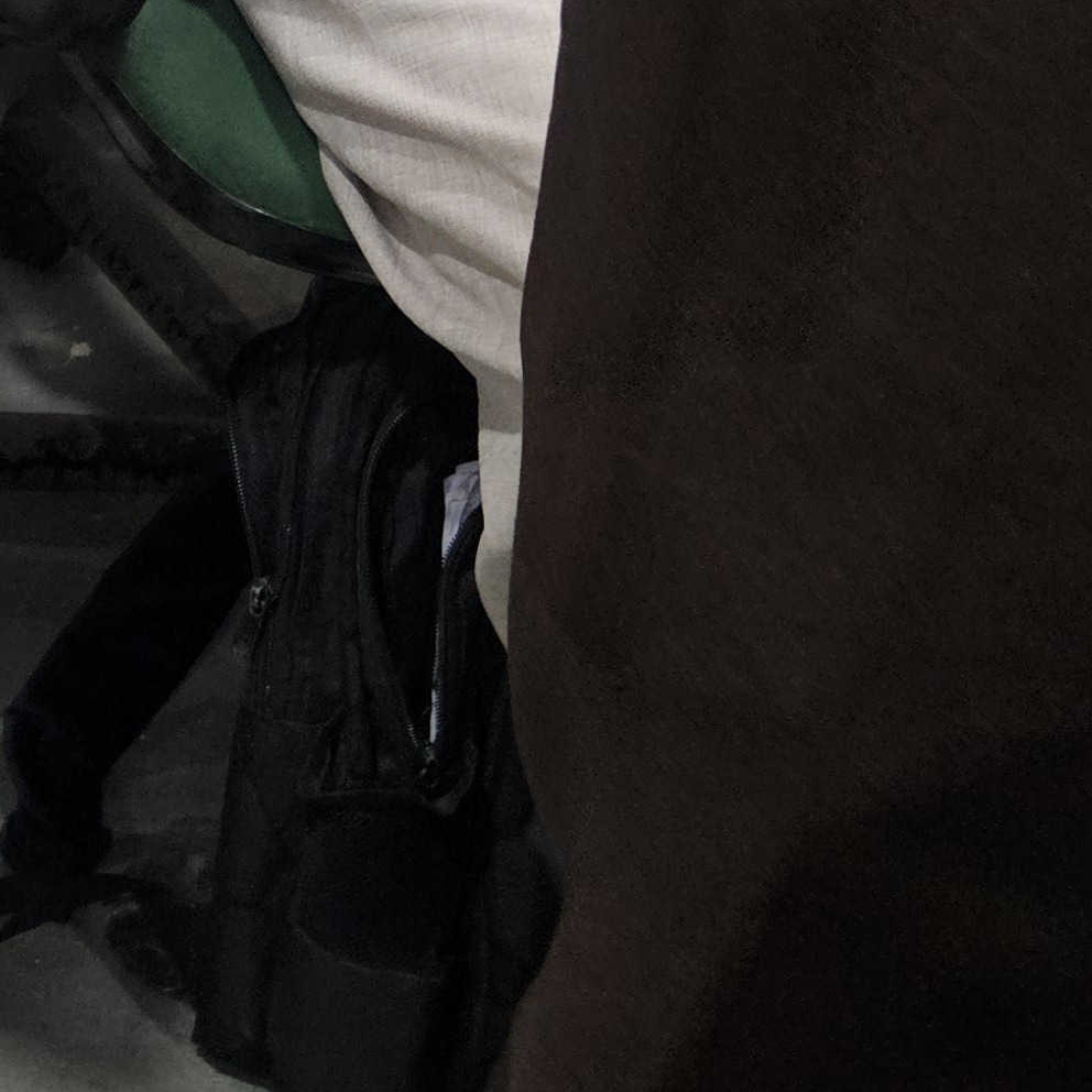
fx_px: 2927
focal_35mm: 82
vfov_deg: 21.0
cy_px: 279
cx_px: -854
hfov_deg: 17.4
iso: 640
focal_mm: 5.4
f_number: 1.8
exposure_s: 1/100
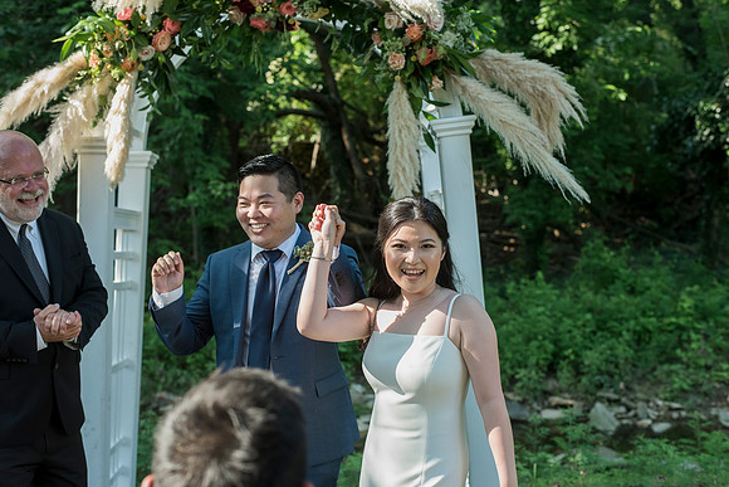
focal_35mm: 50
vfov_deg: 27.0
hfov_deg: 39.6
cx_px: 364
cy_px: 244
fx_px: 1013
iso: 1000
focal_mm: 50
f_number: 4
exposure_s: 1/640
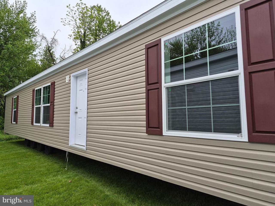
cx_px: 138
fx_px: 183
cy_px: 103
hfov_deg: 73.9
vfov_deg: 58.9
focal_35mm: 23
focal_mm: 5.4
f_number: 1.8
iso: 80
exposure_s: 1/3152
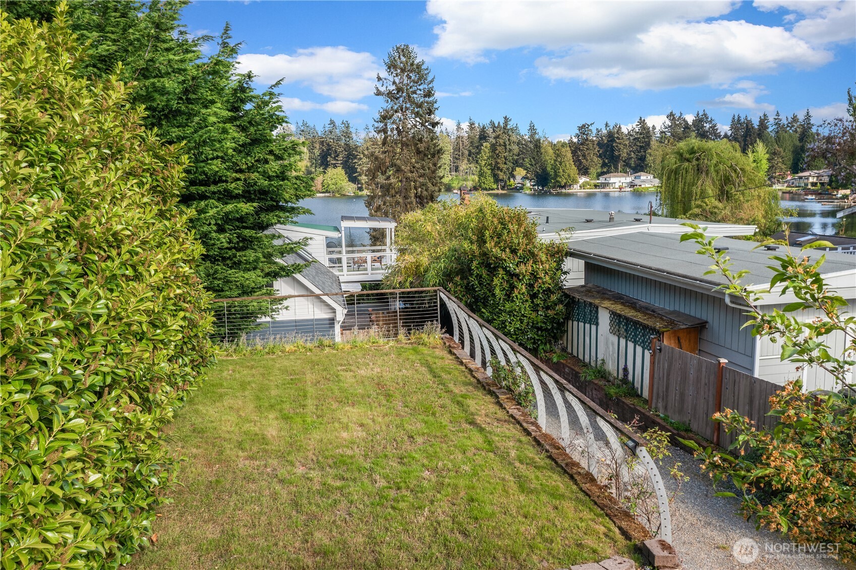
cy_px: 285
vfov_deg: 46.4
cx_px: 428
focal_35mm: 28
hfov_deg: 65.5
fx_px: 665
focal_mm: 10.26
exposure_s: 1/240
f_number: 5
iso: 100
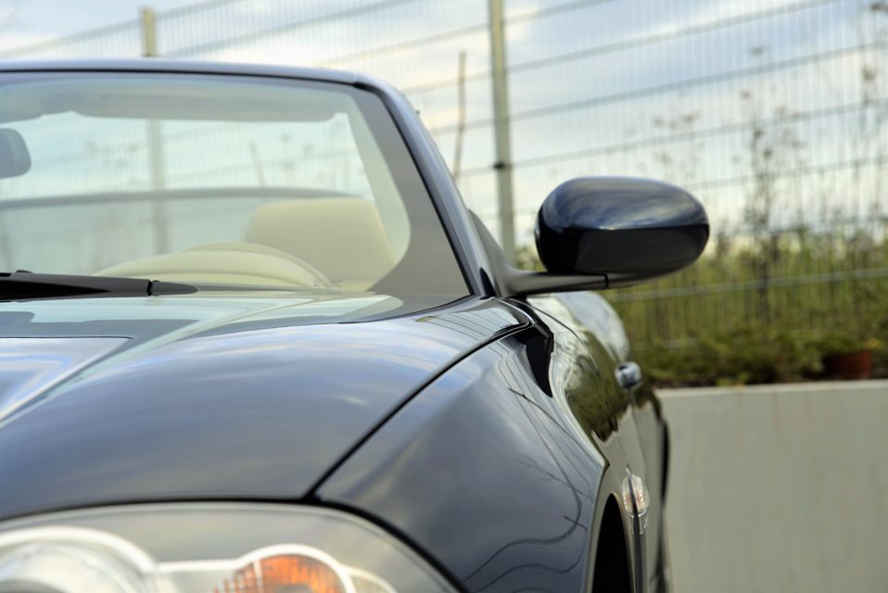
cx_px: 444
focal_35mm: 86
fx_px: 2123
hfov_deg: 23.6
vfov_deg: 15.9
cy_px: 296
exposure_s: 1/160
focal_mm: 86
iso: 200
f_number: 6.3
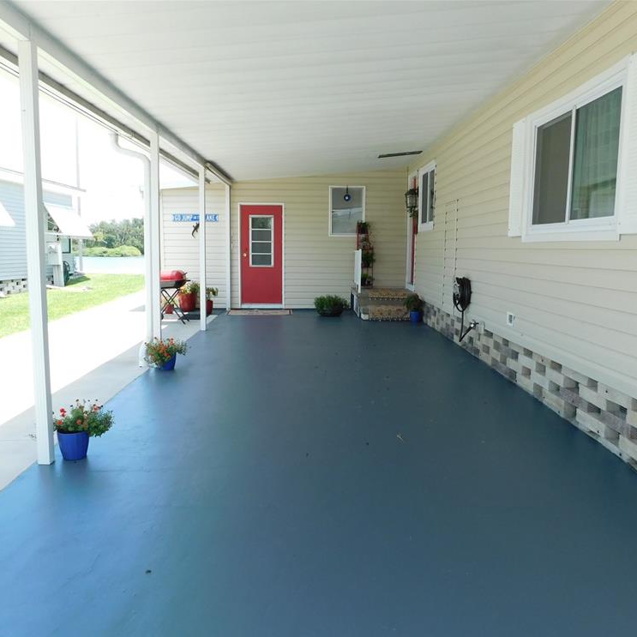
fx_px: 583
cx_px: 314
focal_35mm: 28
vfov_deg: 57.3
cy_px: 328
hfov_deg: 57.3
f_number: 3
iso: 125
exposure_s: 1/400
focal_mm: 4
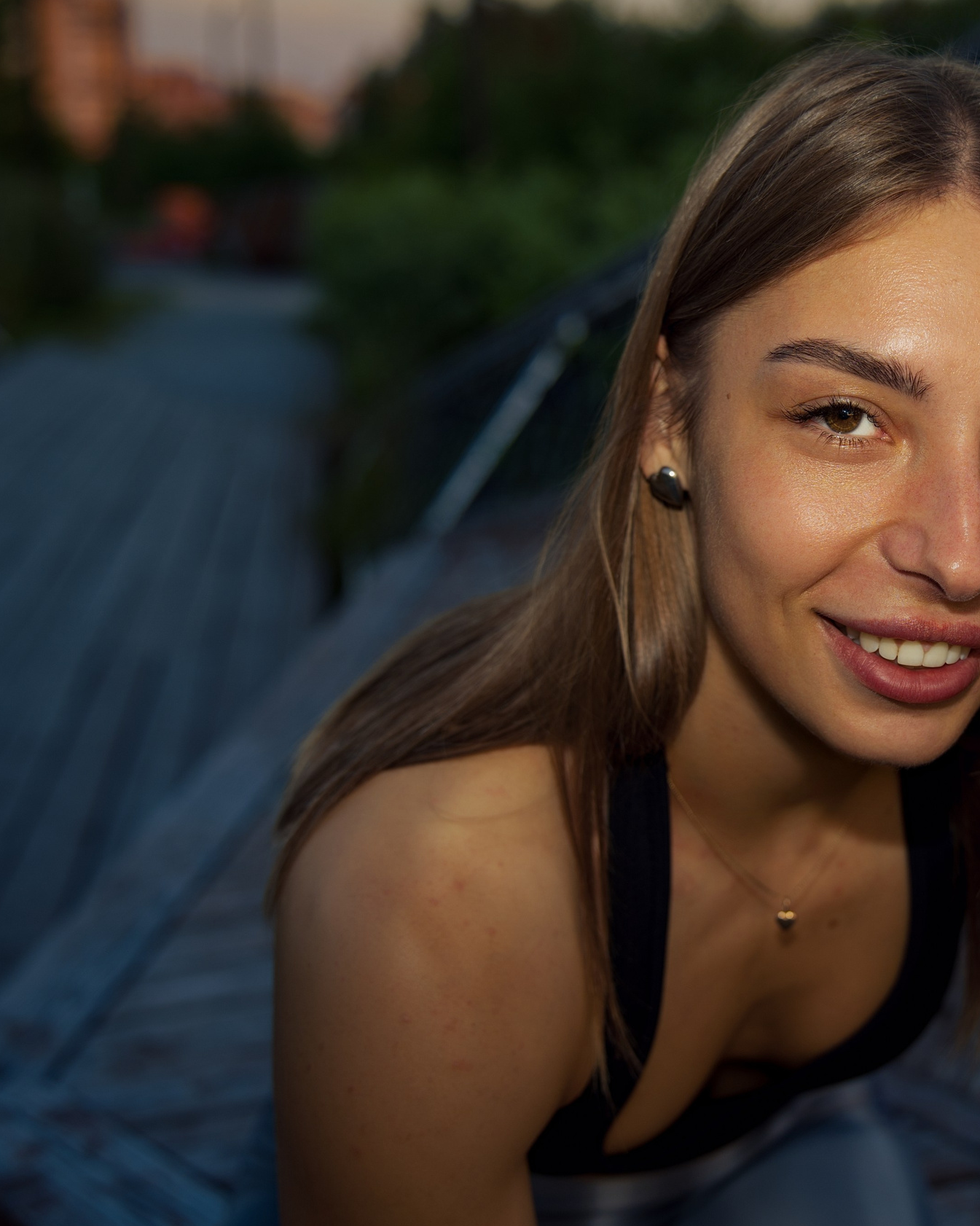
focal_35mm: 50
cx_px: 733
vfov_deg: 37.3
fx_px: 1813
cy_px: 621
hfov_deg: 29.8
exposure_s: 1/125
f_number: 3.2
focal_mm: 35
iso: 125
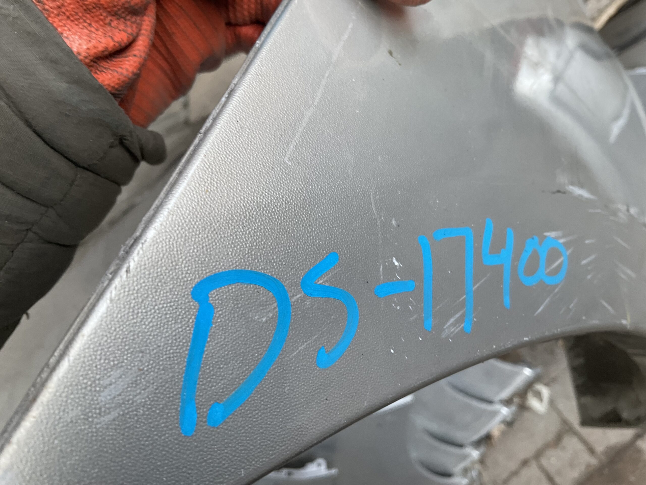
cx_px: 323
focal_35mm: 29
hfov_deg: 61.7
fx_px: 541
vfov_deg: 48.2
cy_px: 242
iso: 50
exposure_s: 1/50
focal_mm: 3
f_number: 1.8
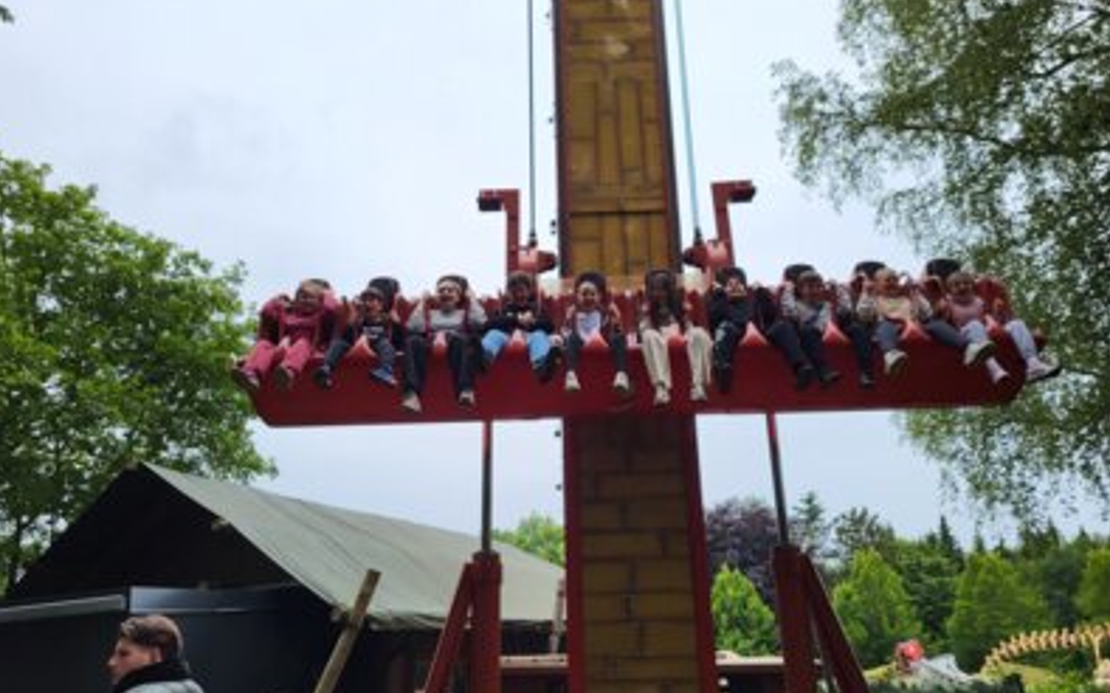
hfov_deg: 66.5
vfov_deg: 44.5
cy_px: 363
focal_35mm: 28
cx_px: 549
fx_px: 847
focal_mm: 5.4
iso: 40
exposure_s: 1/1437
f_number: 1.8
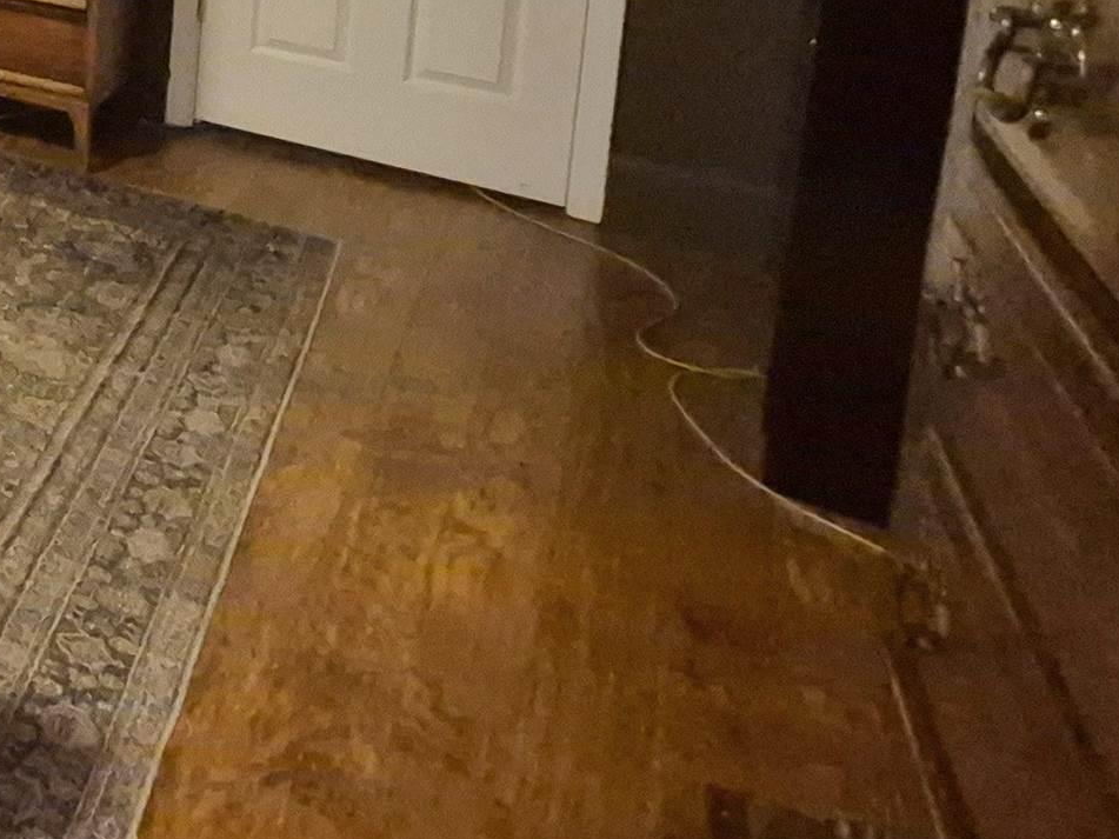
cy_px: -237
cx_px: -615
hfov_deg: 27.6
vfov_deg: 28.5
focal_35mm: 42
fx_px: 1358
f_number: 2.2
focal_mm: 1.74
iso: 1250
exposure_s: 1/30
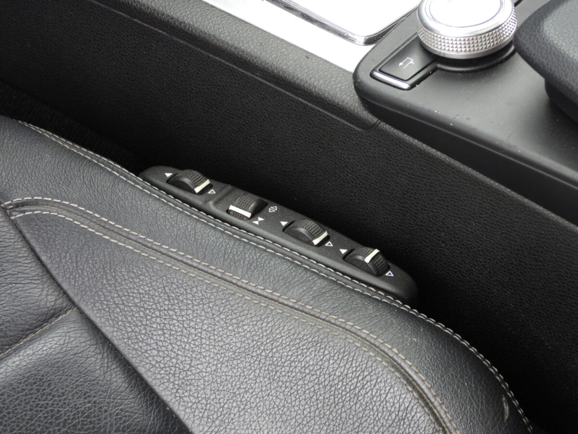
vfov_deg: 11.9
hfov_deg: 15.8
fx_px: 2087
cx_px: 289
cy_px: 217
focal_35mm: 125
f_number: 4
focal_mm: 22.5
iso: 160
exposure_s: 1/60
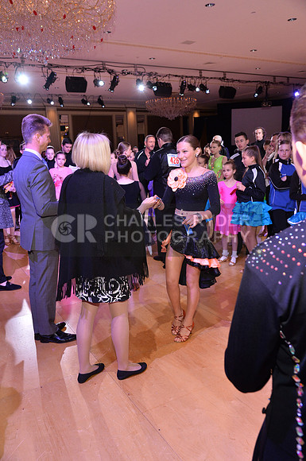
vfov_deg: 62.0
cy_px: 230
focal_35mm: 30
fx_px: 384
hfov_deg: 43.5
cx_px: 153
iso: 1600
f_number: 5.6
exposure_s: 1/250
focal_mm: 30
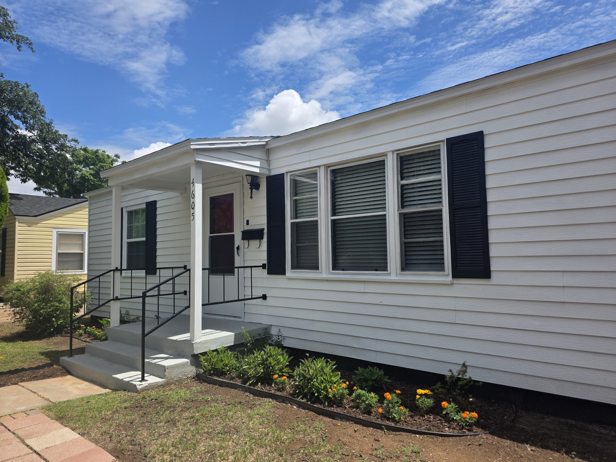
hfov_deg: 73.9
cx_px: 308
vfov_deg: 58.9
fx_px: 409
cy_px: 231
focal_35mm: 23
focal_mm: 6.3
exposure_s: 1/5958
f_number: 1.7
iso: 80
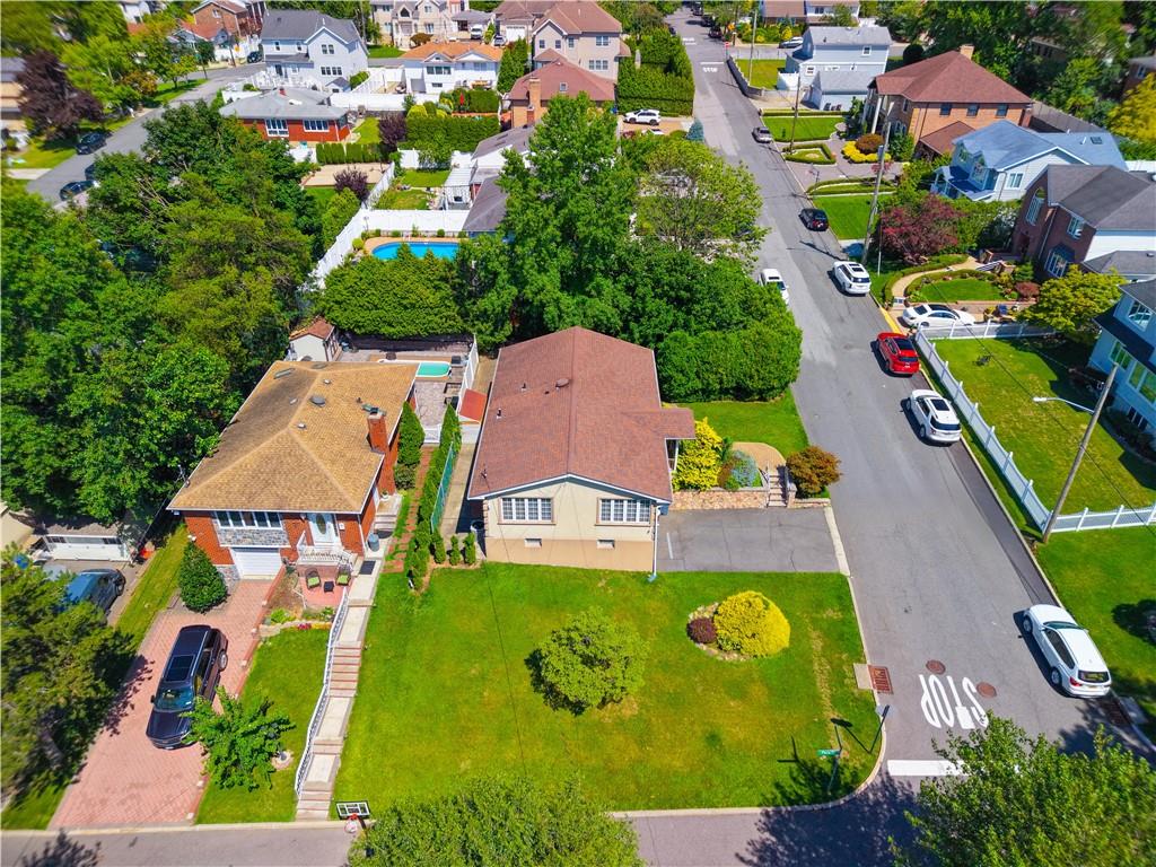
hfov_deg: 71.6
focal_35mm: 24
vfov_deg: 56.8
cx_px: 578
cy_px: 434
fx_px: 801
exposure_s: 1/2500
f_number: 1.8
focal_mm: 8.67
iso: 250
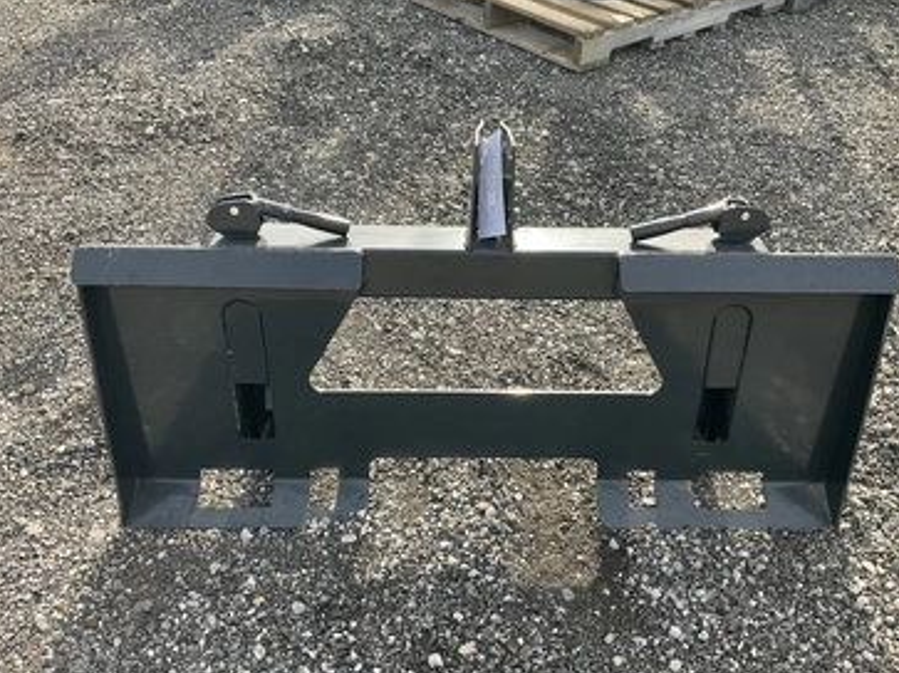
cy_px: 341
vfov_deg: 44.1
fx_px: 831
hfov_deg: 56.8
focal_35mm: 32
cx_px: 473
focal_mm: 3
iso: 25
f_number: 1.8
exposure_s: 1/309
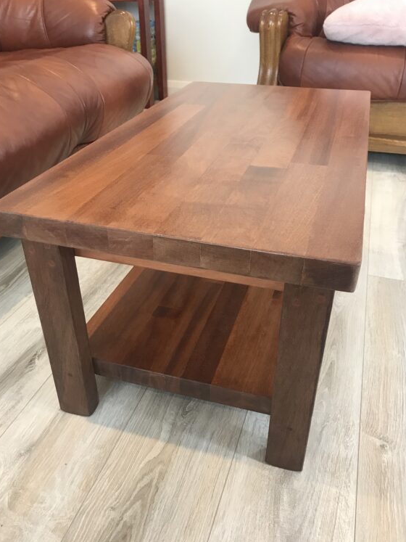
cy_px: 284
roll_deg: -0.2
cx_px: 196
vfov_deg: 59.9
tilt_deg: -30.9
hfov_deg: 46.8
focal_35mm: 30
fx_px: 469
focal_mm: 3.99
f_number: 1.8
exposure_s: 1/25
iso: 40
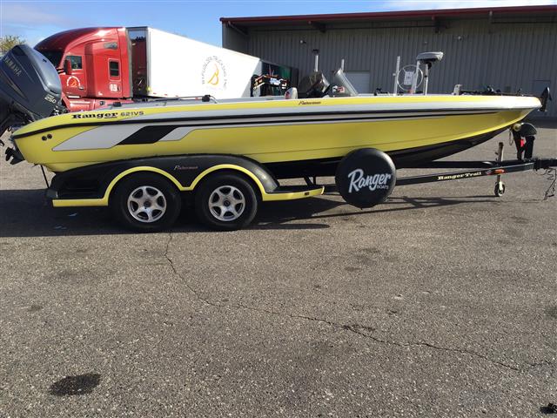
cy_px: 209
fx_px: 499
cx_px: 278
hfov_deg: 58.4
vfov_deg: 45.4
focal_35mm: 31
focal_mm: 3.3
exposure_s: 1/783
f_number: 2.4
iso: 25
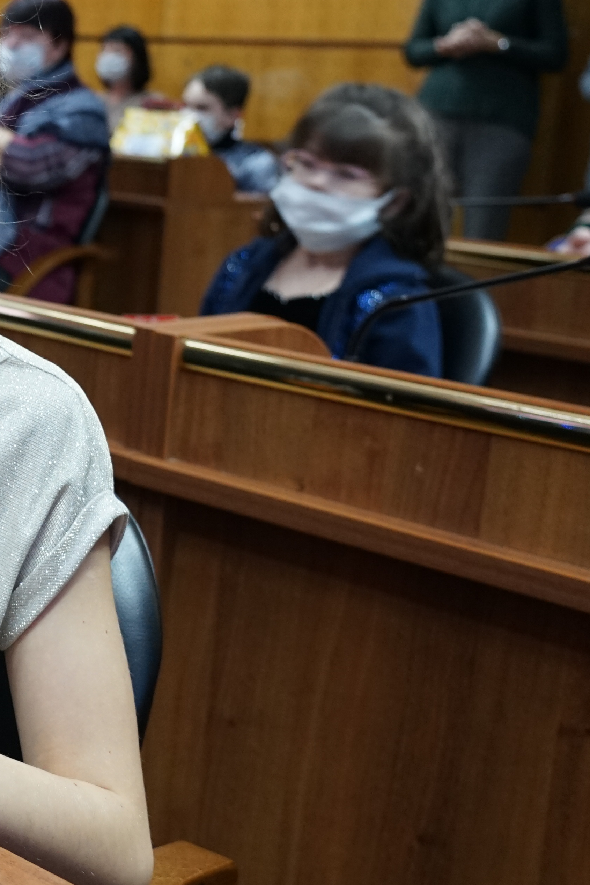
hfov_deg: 16.8
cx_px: -383
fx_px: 1745
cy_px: 330
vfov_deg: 28.3
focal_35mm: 71
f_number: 4.5
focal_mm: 30
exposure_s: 1/40
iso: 1600
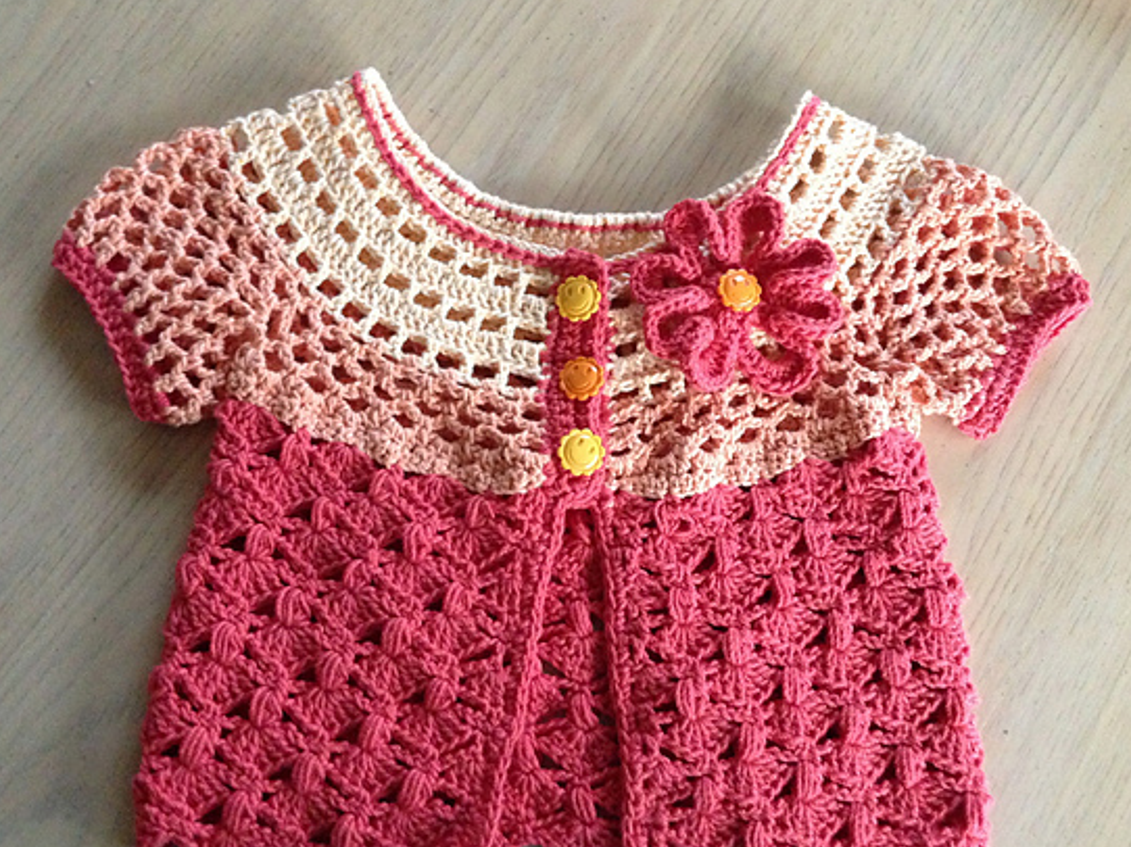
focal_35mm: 39
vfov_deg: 36.7
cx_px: 586
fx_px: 1274
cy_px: 490
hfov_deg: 47.9
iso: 500
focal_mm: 4.13
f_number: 2.4
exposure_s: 1/15
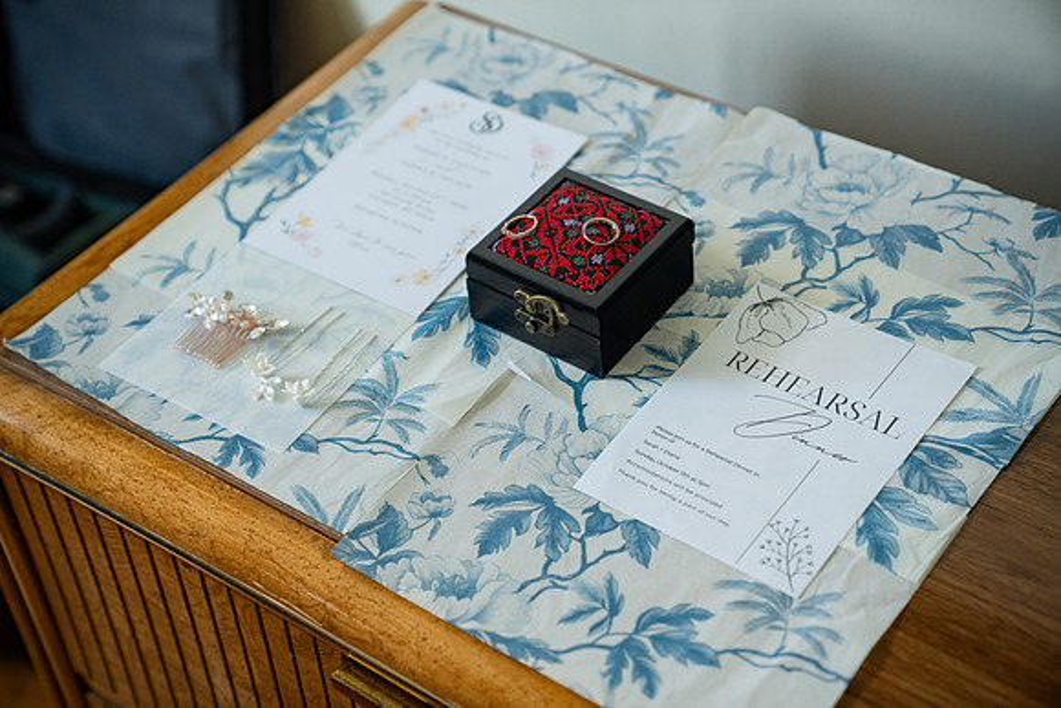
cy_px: 354
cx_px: 530
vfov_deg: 21.3
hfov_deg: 31.4
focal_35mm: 64
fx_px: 1887
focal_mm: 64
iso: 800
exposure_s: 1/100
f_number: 3.2
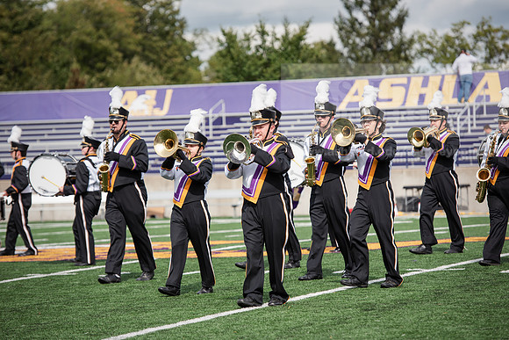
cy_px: 170
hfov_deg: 12.4
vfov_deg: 8.3
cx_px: 254
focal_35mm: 165
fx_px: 2333
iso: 160
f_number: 4.5
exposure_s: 1/1250
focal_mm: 165
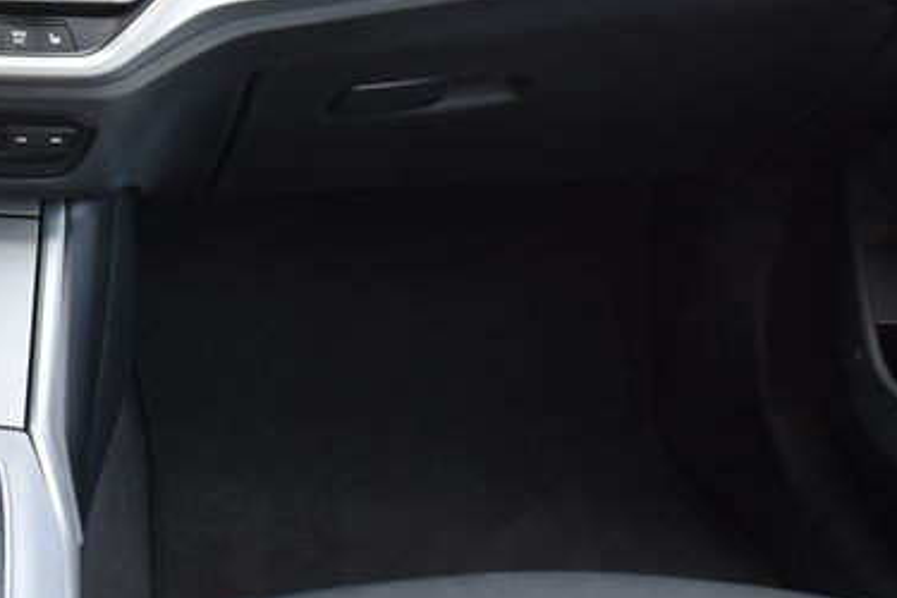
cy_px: -11
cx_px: -155
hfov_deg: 23.4
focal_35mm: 80
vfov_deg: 16.7
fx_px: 1993
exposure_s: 1/60
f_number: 4
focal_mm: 20
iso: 450
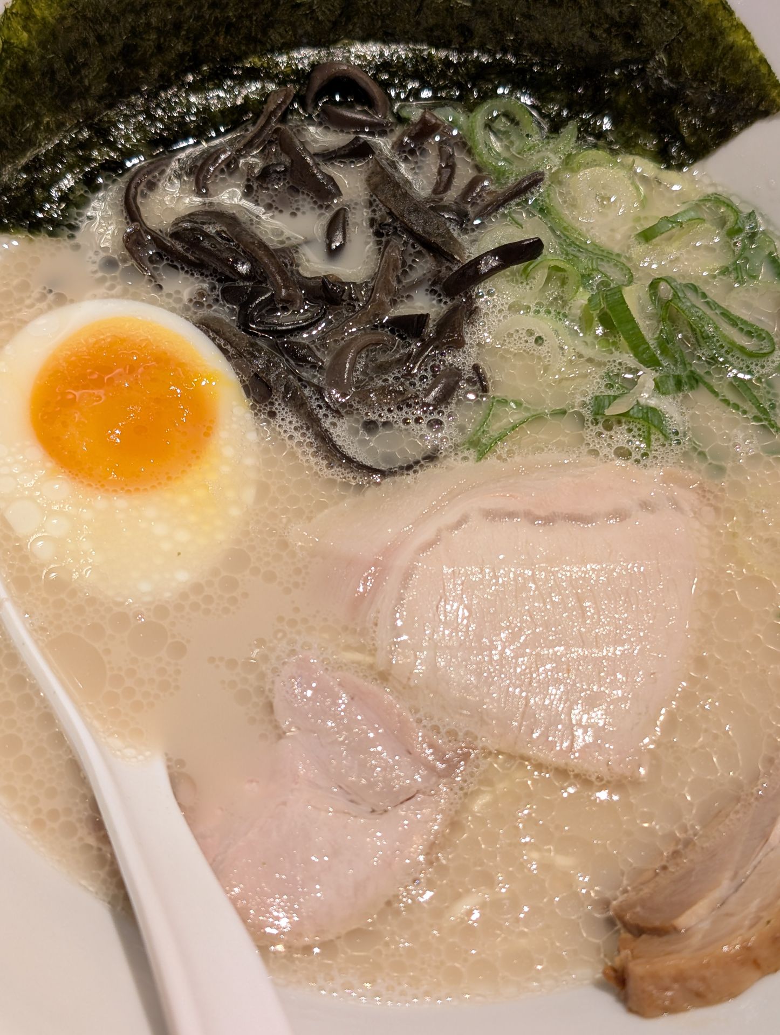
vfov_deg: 38.9
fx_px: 1468
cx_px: 390
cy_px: 518
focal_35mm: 49
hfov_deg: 29.8
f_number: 1.68
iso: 38
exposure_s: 1/50
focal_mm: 6.9
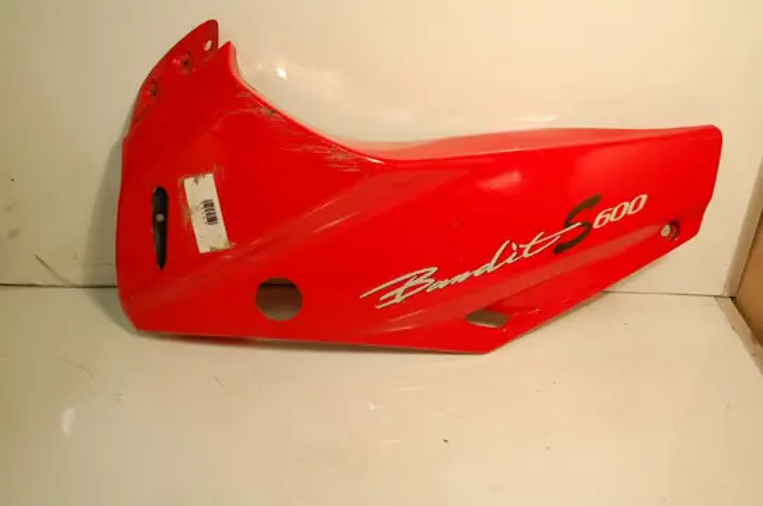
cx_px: 382
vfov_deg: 36.7
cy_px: 253
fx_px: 762
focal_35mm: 36
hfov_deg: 53.2
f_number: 4.2
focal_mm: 24
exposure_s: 1/40
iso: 400
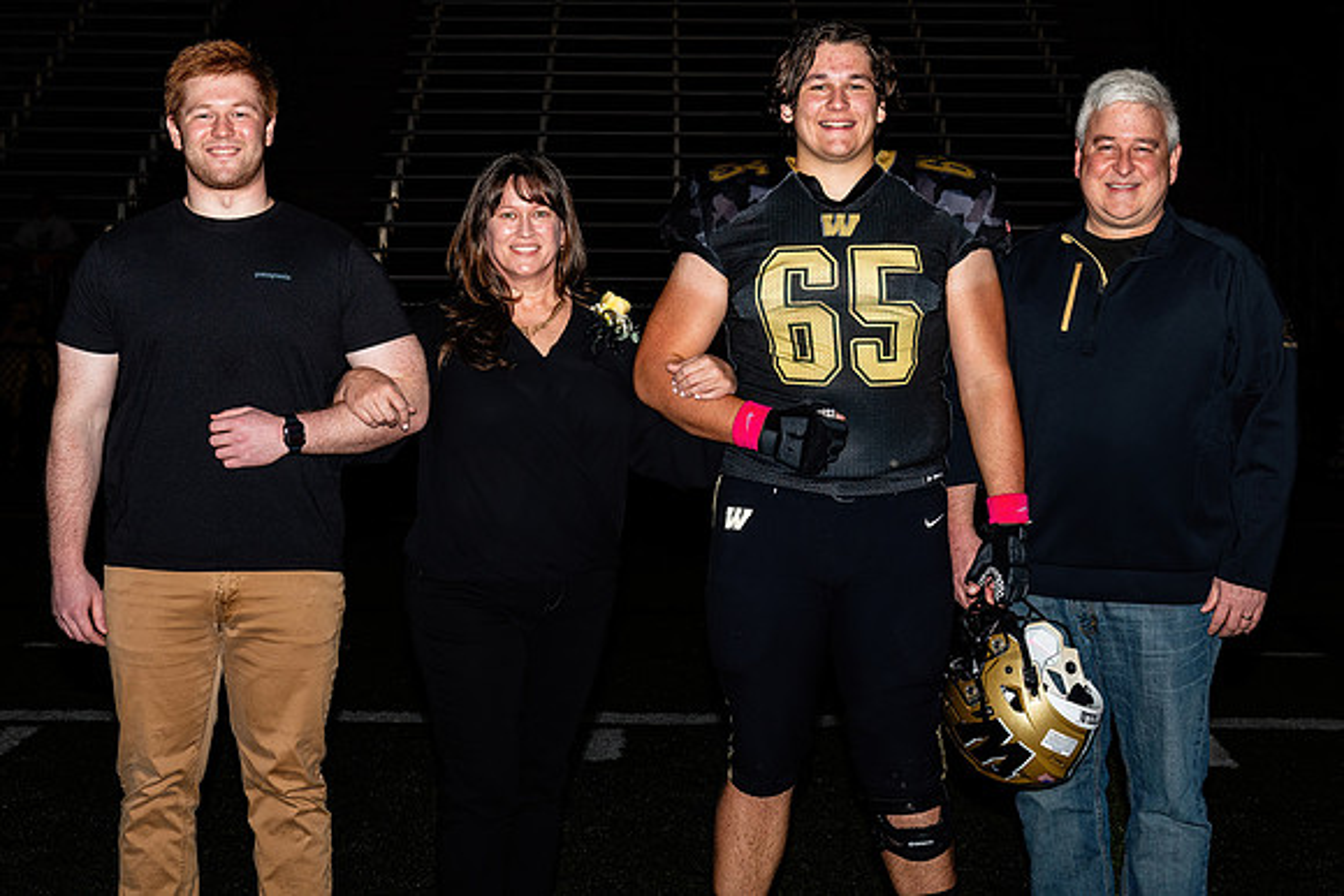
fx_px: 2855
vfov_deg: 17.8
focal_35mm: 76
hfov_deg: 26.5
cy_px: 402
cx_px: 672
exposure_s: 1/200
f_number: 5
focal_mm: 42
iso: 320
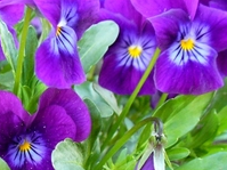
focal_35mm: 82
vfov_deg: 17.8
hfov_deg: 23.1
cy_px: 146
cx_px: 13
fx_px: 537
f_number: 2.8
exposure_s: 1/20
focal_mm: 6.1
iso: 200
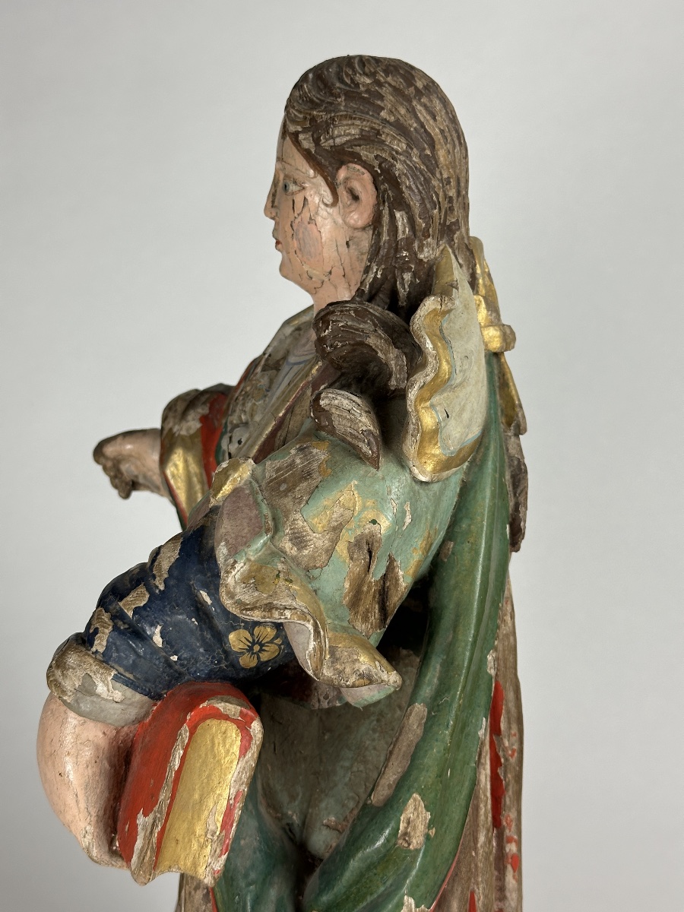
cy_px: 456
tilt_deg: -11.1
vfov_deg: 39.7
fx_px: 1265
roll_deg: -2.8
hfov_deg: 30.3
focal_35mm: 48
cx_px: 342
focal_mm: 6.86
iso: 80
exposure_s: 1/100
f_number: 1.78
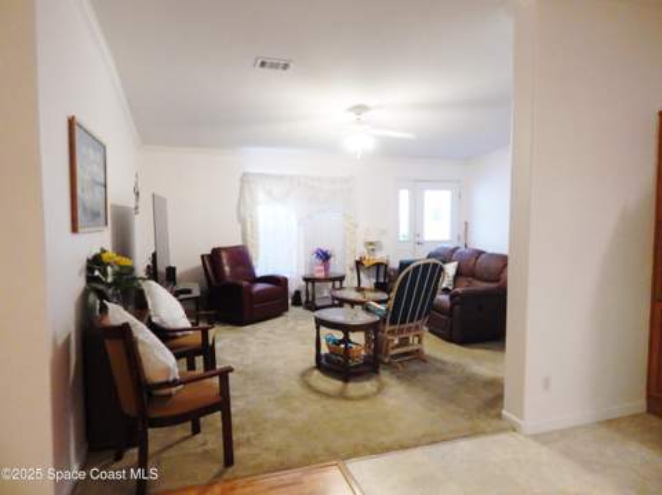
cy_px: 248
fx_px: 420
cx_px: 331
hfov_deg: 76.4
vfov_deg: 61.0
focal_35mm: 22
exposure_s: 1/50
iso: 400
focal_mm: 4
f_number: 3
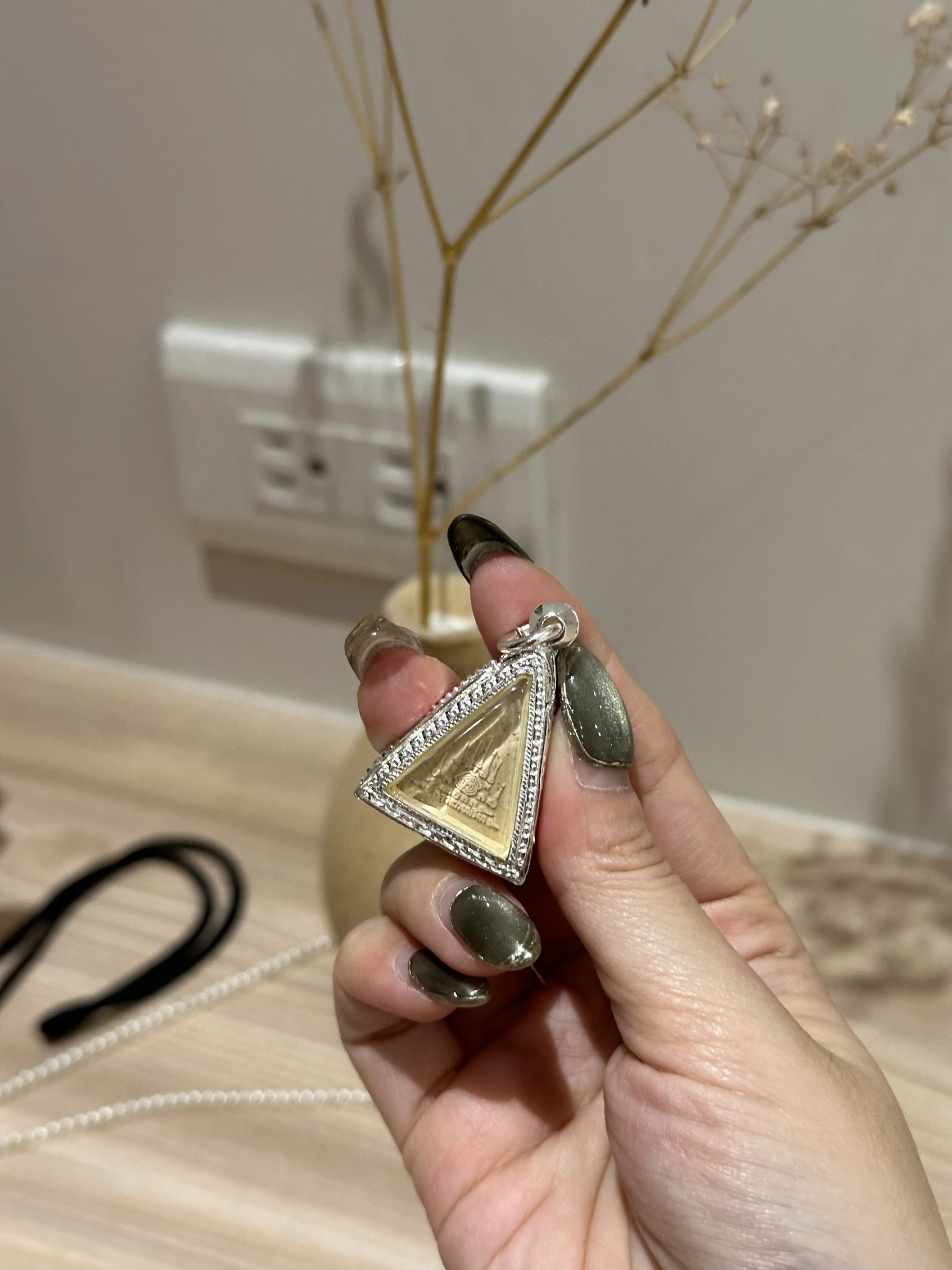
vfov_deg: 39.7
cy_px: 635
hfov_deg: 30.3
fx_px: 1760
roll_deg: +2.4
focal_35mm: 48
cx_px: 476
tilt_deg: -31.0
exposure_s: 1/60
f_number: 1.78
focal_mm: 6.86
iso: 200
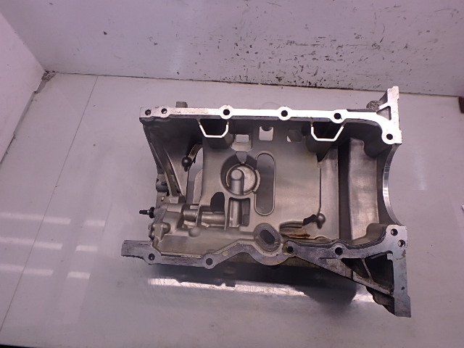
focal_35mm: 21
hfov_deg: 79.0
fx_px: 281
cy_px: 174
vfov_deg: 63.4
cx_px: 232
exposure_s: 1/60
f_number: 3.5
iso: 125
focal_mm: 3.7
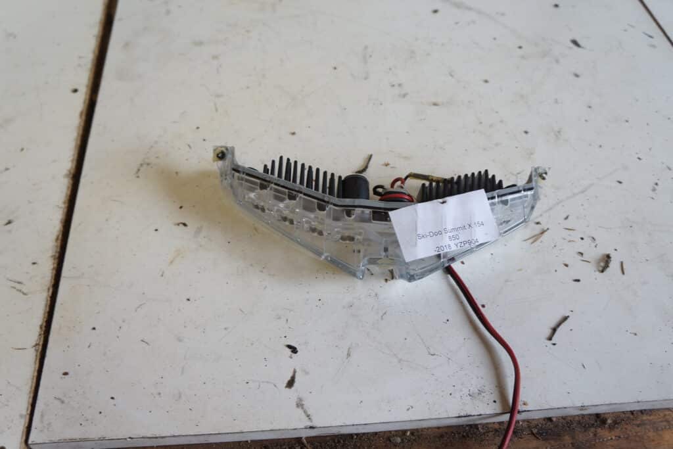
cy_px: 224
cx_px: 336
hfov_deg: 61.9
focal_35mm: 30
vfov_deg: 43.6
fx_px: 561
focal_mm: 20
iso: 400
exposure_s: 1/60
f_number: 4
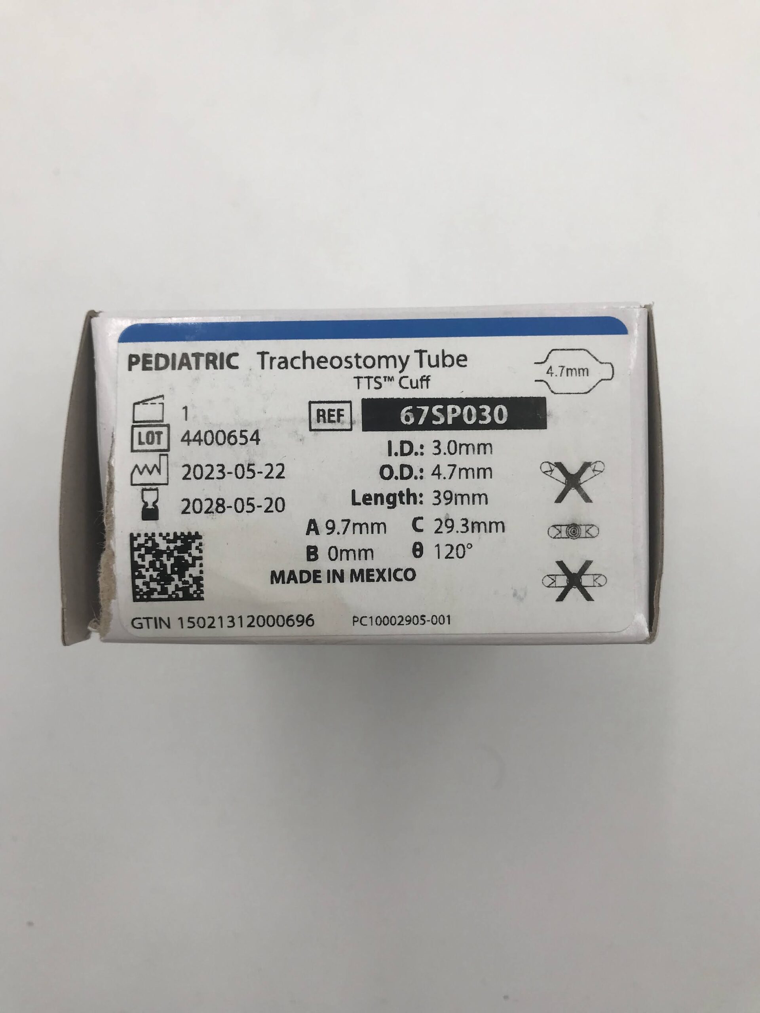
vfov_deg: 63.4
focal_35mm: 28
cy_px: 506
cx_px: 380
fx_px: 820
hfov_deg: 49.7
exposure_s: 1/241
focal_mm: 3.99
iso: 20
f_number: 1.8
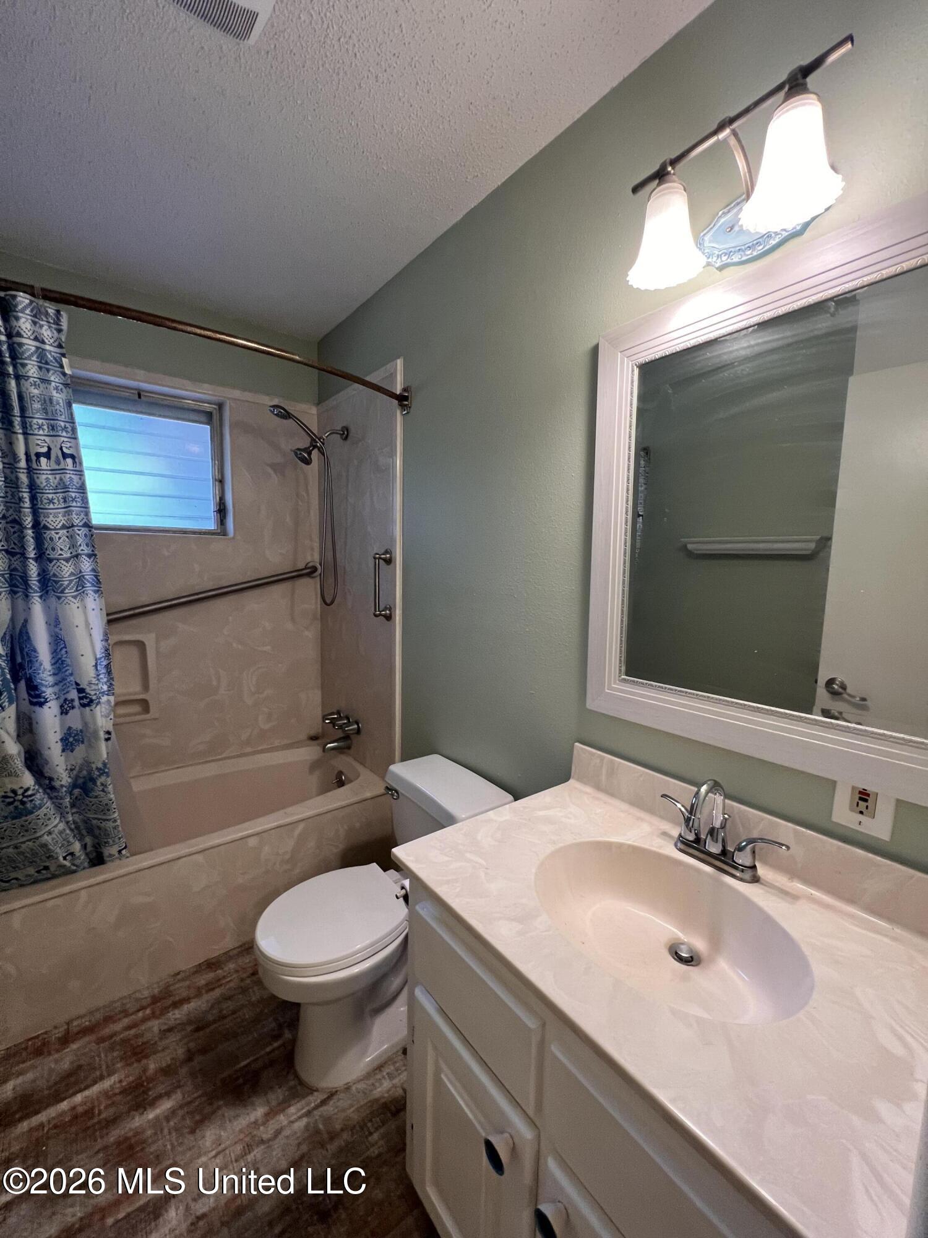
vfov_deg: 106.2
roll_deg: -1.8
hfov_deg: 89.9
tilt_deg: -5.8
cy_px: 619
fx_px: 465
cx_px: 464
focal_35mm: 13
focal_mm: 1.57
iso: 200
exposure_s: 1/60
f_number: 1.8
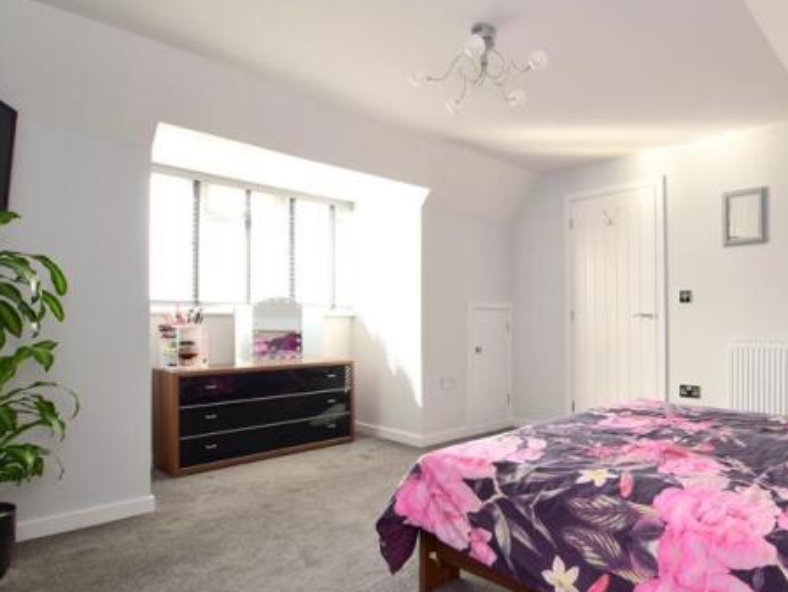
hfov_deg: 75.8
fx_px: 478
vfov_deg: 63.4
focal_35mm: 21
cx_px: 541
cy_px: 314
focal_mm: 10
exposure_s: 1/30
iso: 400
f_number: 8
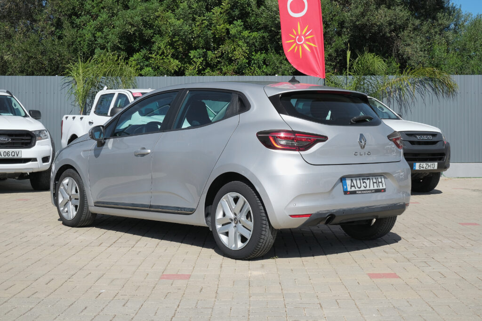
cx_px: 241
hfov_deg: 36.9
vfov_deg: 25.1
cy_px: 160
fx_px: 723
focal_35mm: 54
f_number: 9
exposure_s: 1/320
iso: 160
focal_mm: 36.3
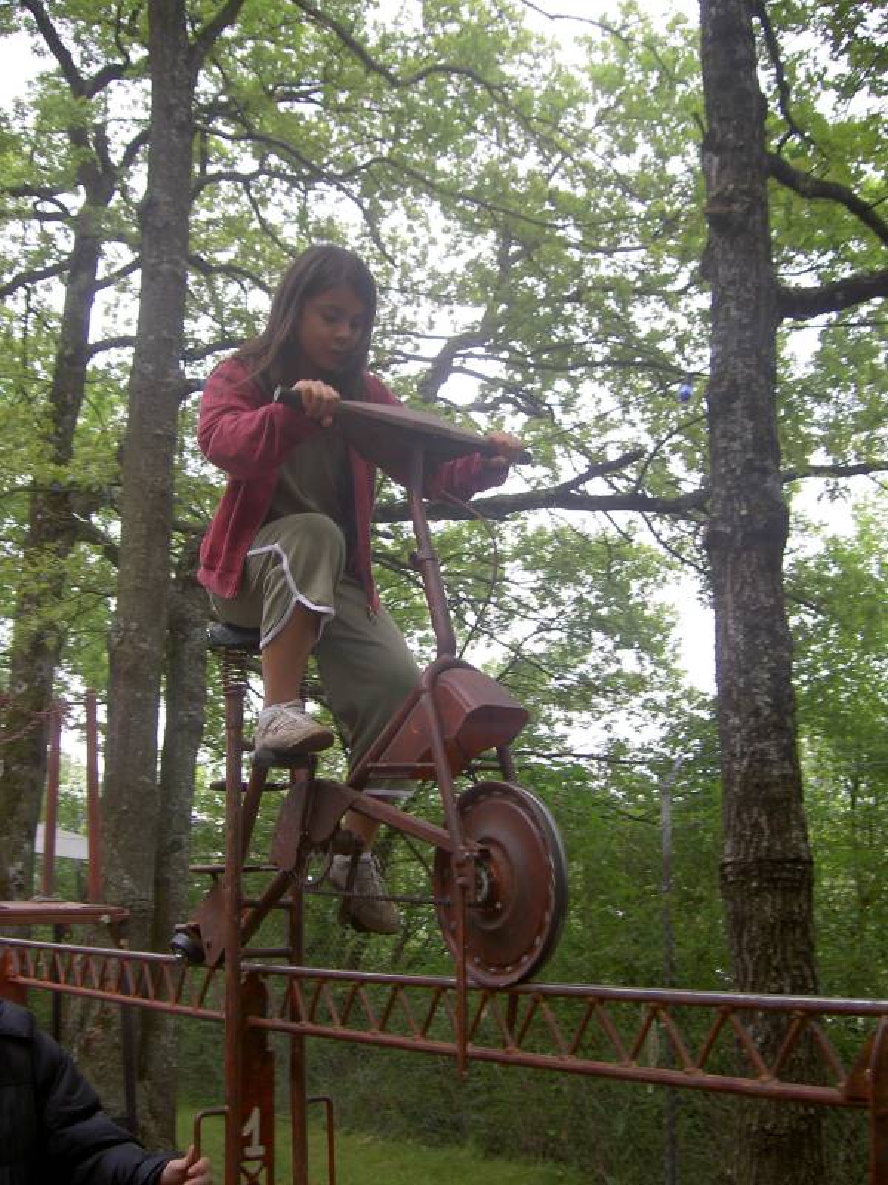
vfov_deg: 47.9
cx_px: 444
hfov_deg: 36.8
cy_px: 592
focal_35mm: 39
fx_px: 1334
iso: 100
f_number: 2.8
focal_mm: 8
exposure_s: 1/60
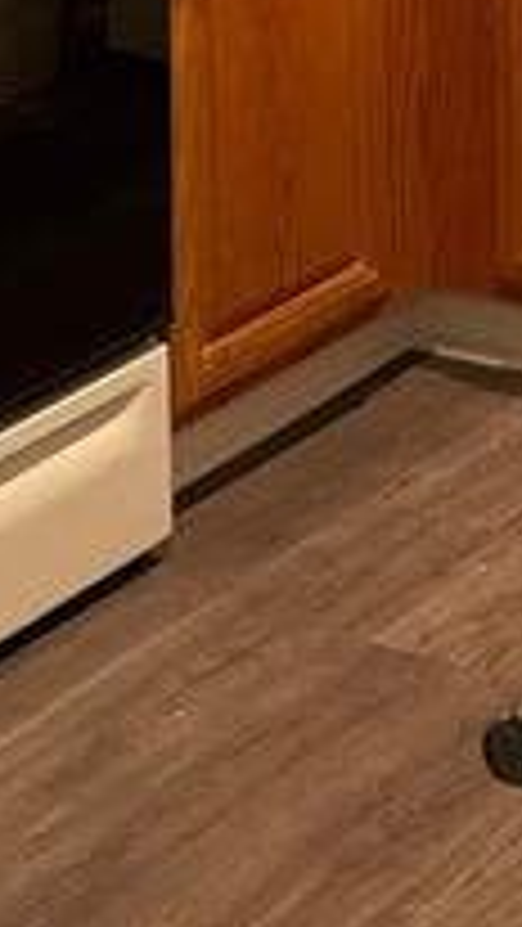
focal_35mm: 130
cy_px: -720
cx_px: 774
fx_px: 3196
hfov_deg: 9.1
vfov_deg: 14.6
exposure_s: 1/60
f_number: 1.78
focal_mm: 6.76
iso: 320
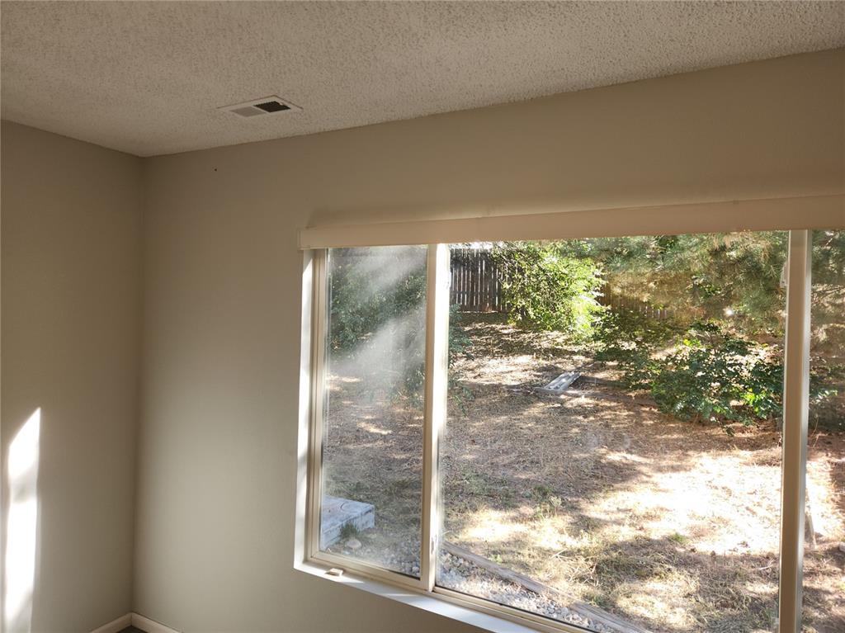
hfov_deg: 74.0
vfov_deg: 58.8
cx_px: 422
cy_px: 316
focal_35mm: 23
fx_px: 561
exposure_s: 1/60
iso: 20
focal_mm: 5.4
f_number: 1.8
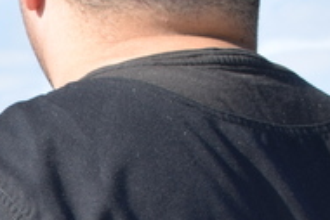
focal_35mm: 251
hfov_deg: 8.0
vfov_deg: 5.3
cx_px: -248
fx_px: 2300
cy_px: 538
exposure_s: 1/200
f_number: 7.1
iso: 100
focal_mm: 31
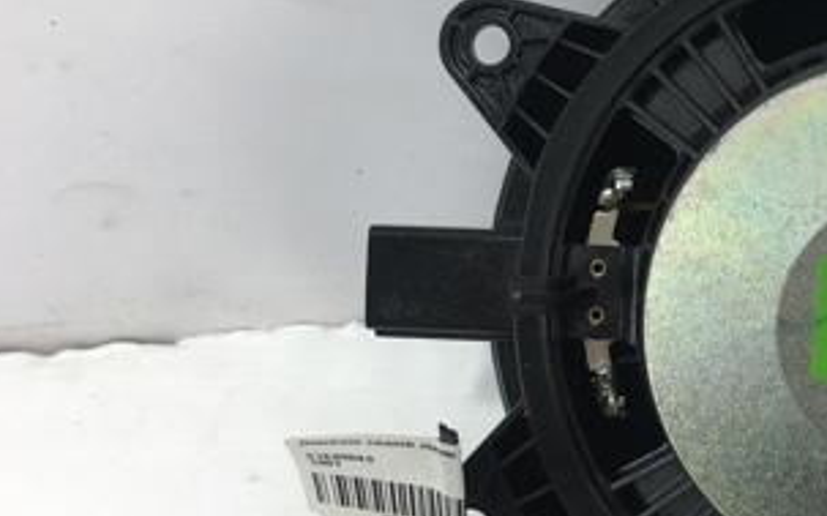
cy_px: 210
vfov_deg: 20.0
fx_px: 1464
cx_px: 852
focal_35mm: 65
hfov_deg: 29.2
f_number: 2.2
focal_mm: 4.15
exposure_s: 1/155
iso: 25
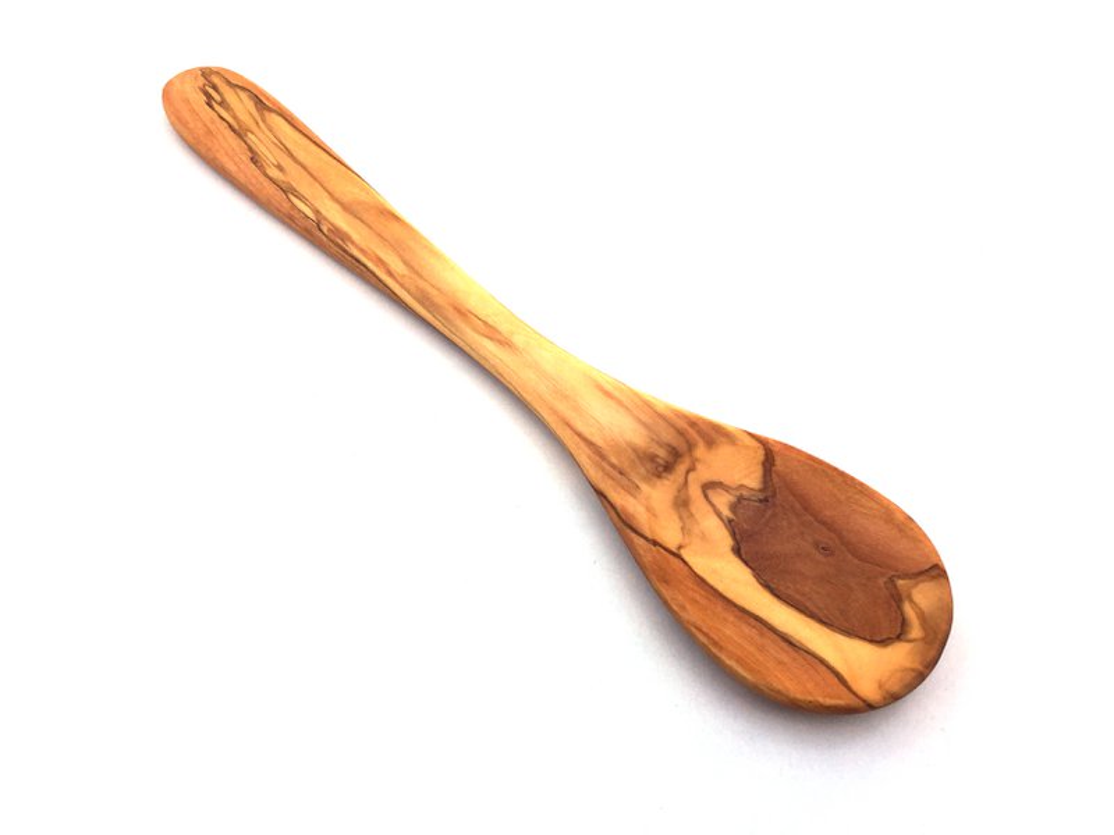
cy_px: 418
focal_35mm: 29
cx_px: 557
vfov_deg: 48.2
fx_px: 933
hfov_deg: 61.7
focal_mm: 4.15
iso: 32
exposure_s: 1/824
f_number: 2.2
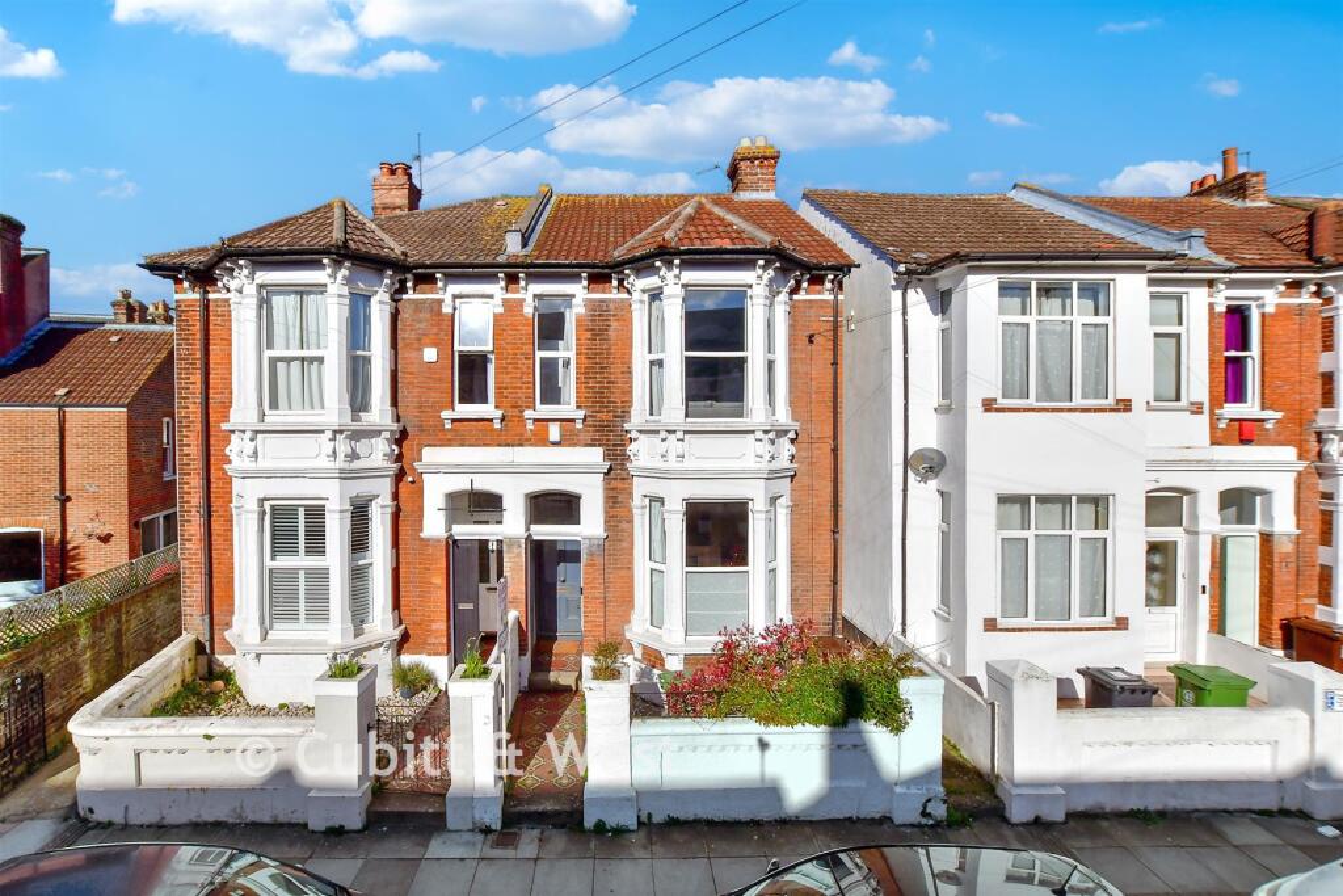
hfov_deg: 100.4
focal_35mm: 15
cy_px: 448
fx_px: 560
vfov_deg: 77.3
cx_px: 672
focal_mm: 10
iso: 400
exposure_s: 1/1600
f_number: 8
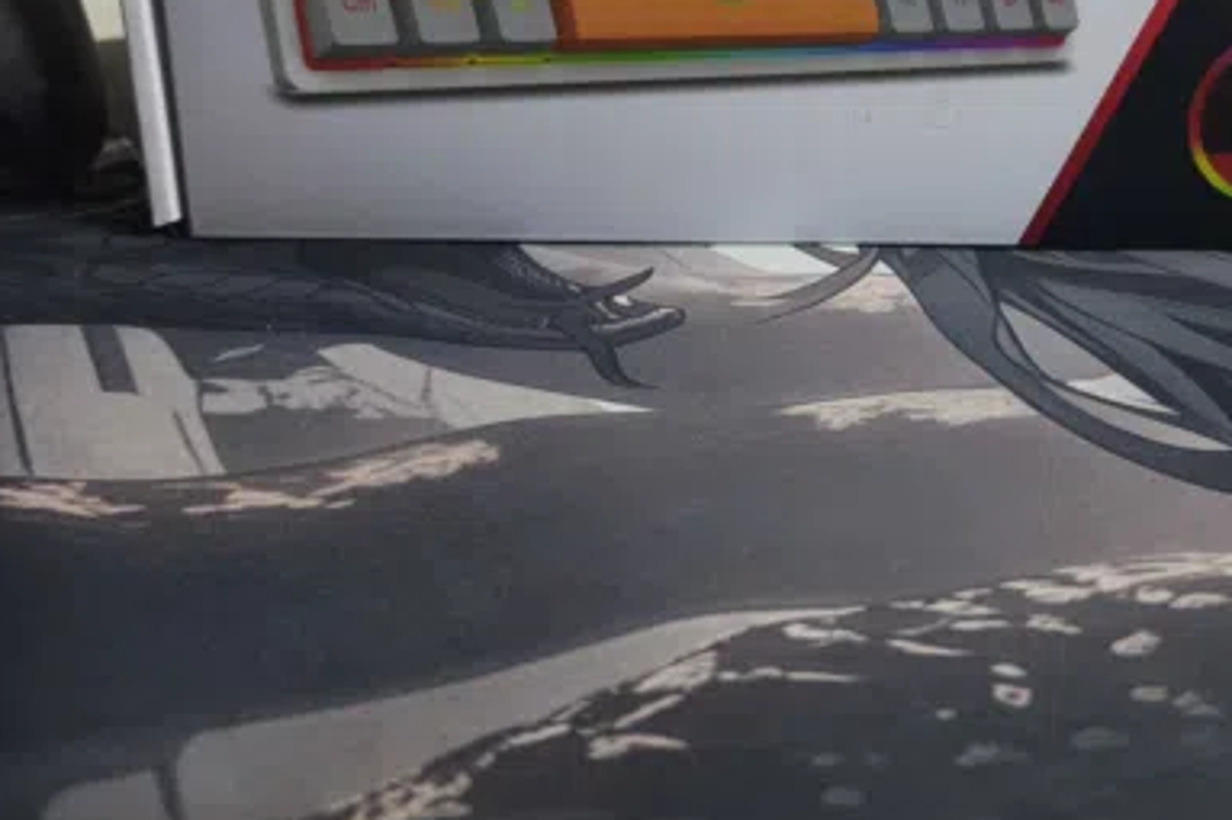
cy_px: 174
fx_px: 1368
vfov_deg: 32.5
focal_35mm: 40
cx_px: 807
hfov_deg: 47.8
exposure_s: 1/50
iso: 480
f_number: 1.8
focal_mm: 5.56
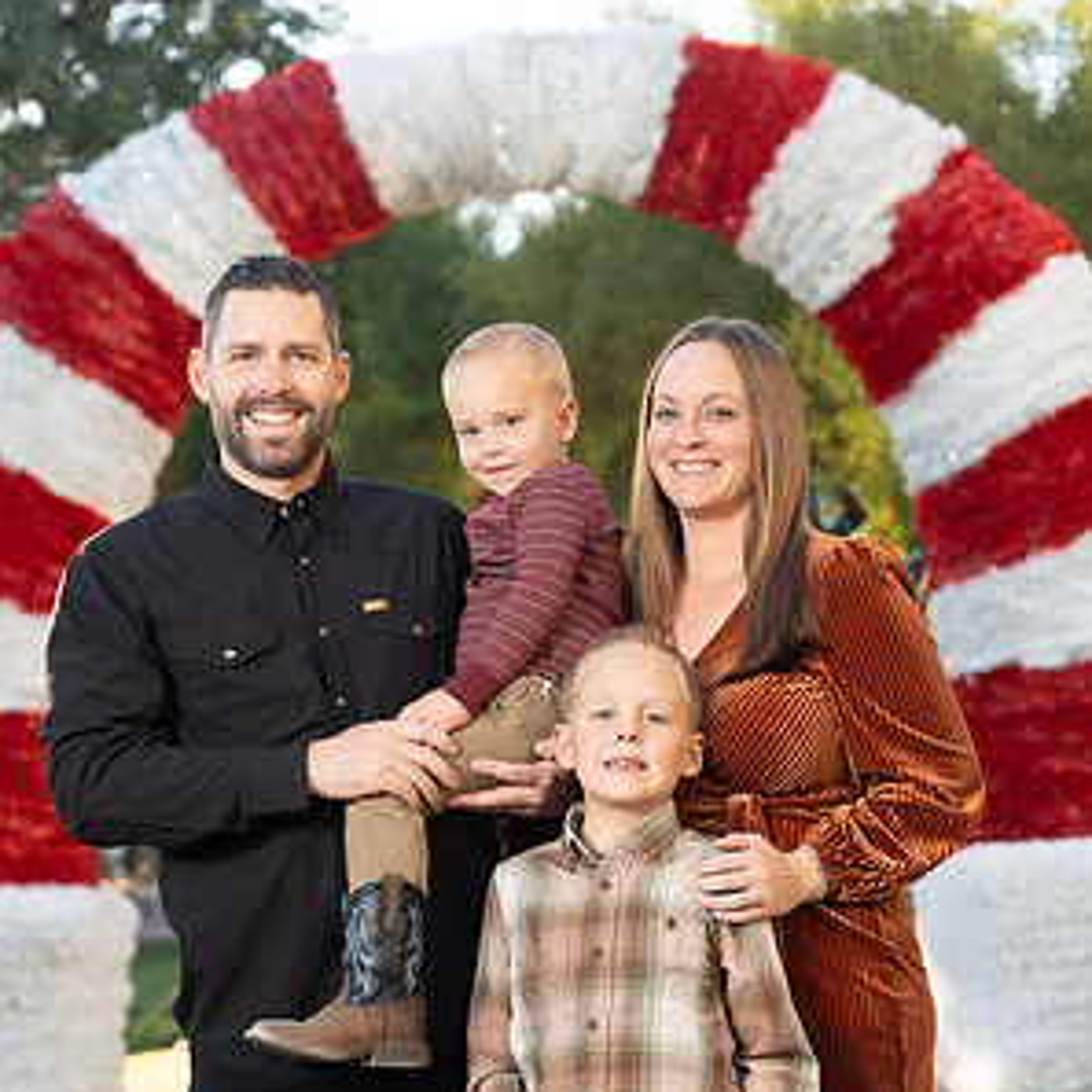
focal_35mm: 81
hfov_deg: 21.4
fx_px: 2891
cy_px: 677
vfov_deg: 21.3
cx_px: 548
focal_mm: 63
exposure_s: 1/200
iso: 160
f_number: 4
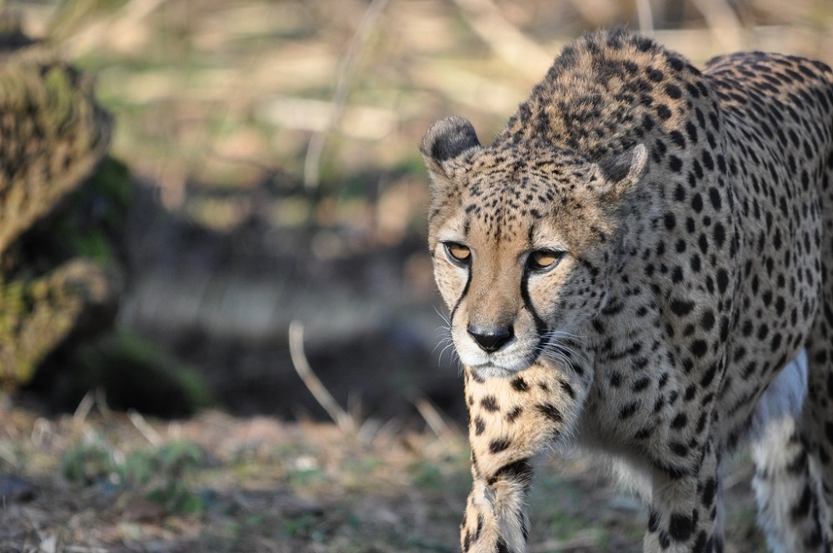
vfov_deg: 1.8
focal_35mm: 750
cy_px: 276
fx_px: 17331
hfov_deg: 2.8
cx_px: 416
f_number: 6.3
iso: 800
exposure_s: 1/500
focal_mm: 500
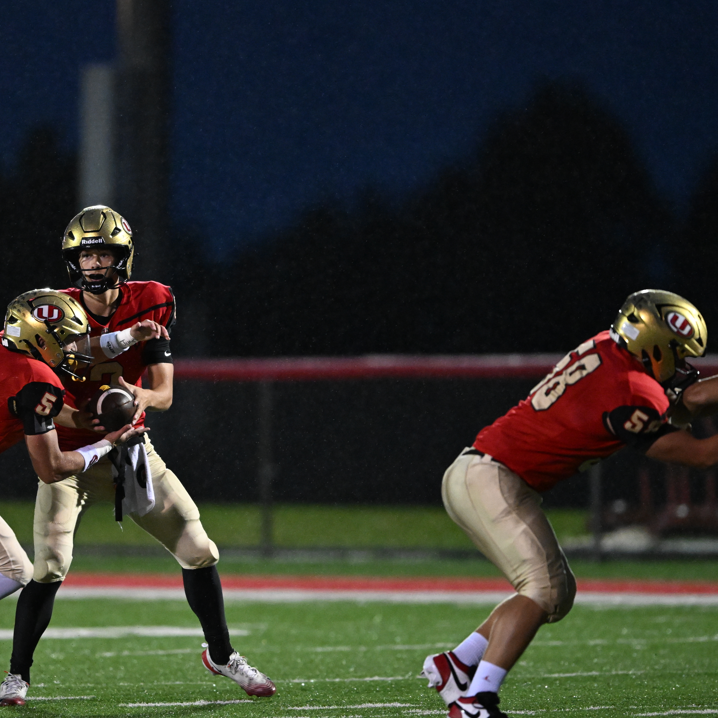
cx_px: 144
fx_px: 15723
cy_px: 380
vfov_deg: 2.6
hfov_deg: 2.6
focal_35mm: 670
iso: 6400
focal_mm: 400
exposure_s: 1/1000
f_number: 2.8
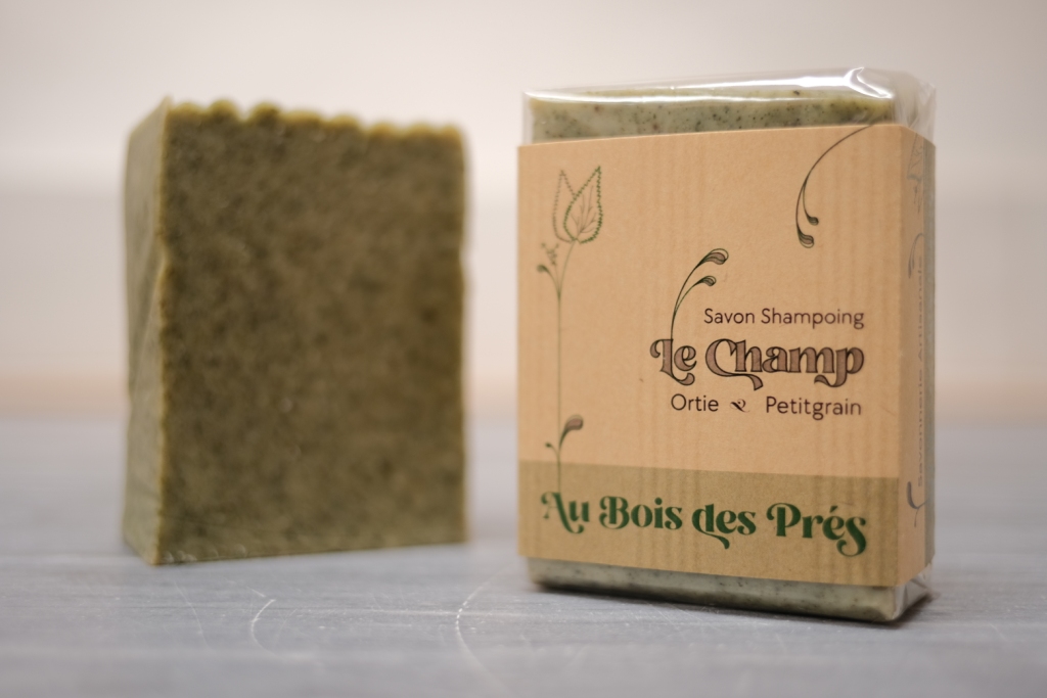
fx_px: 1193
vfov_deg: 32.6
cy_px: 349
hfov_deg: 47.4
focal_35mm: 41
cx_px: 524
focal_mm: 27
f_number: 2.2
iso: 160
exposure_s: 1/85
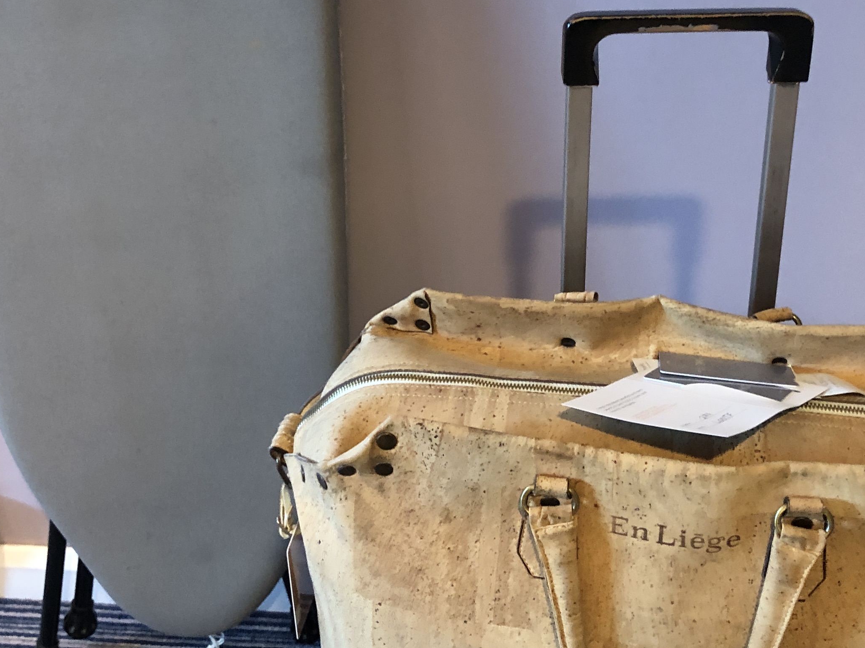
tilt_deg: -27.7
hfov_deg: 34.9
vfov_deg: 26.2
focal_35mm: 55
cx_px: 415
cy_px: 159
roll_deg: +2.1
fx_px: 1374
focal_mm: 3.99
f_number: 1.8
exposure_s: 1/11
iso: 100
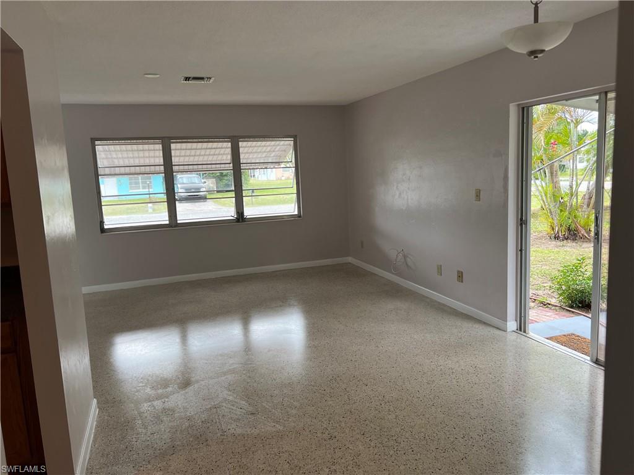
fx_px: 476
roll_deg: +2.2
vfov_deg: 53.1
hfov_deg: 67.3
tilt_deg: -8.0
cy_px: 238
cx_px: 317
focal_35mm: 26
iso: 40
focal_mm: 5.7
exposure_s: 1/122
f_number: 1.5
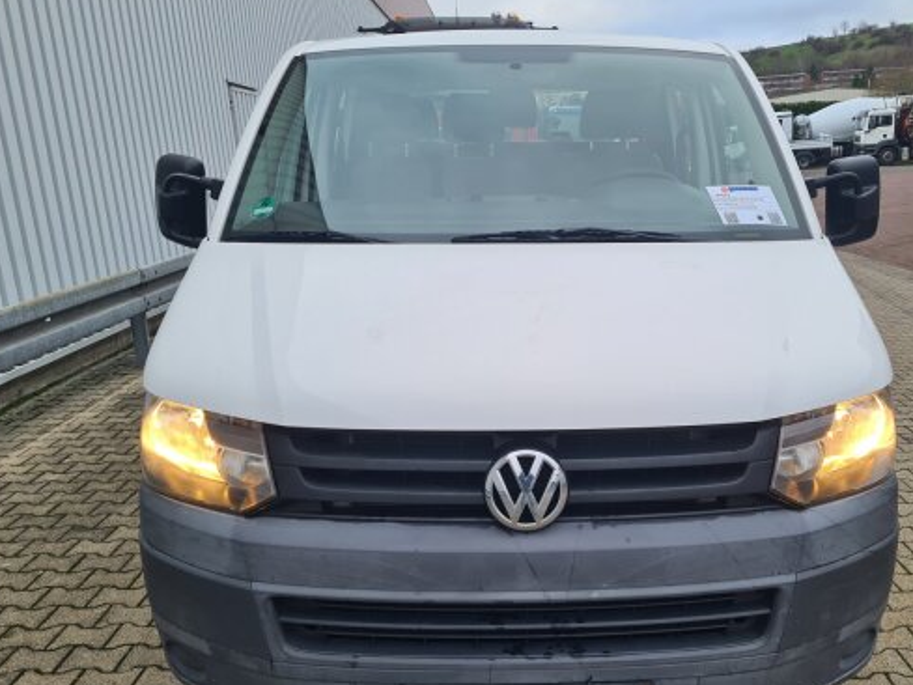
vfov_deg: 41.5
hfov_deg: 53.6
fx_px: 897
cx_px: 543
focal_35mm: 34
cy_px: 426
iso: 50
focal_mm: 5.4
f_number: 1.8
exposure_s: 1/137
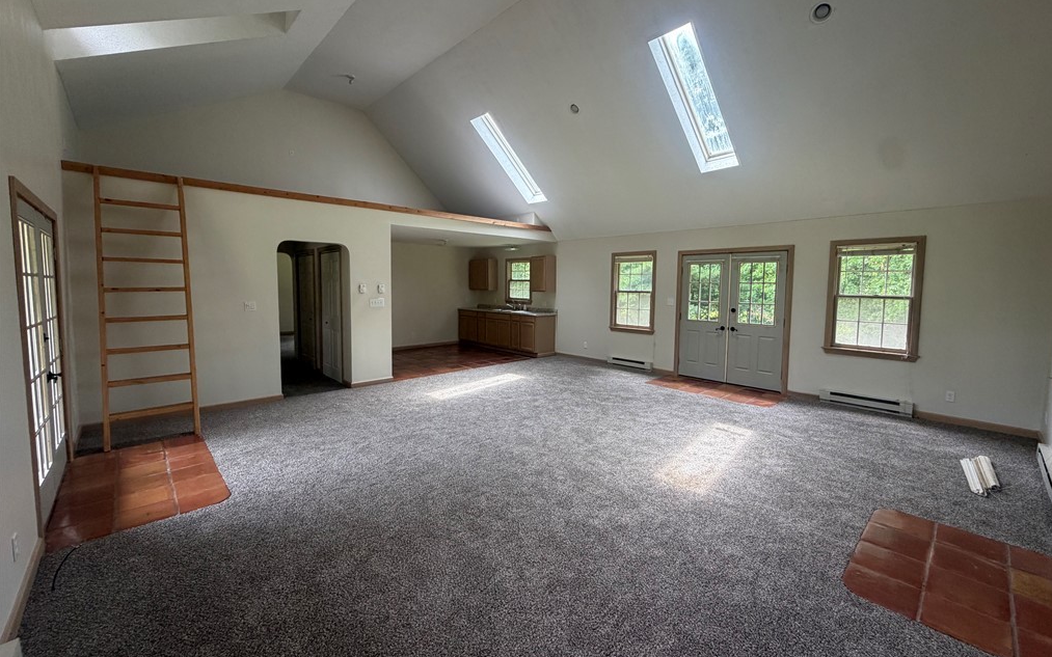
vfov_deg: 74.7
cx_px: 530
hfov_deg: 101.5
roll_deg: -1.5
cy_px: 311
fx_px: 430
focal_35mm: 15
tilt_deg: -2.4
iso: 160
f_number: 2.2
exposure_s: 1/121
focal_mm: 2.22
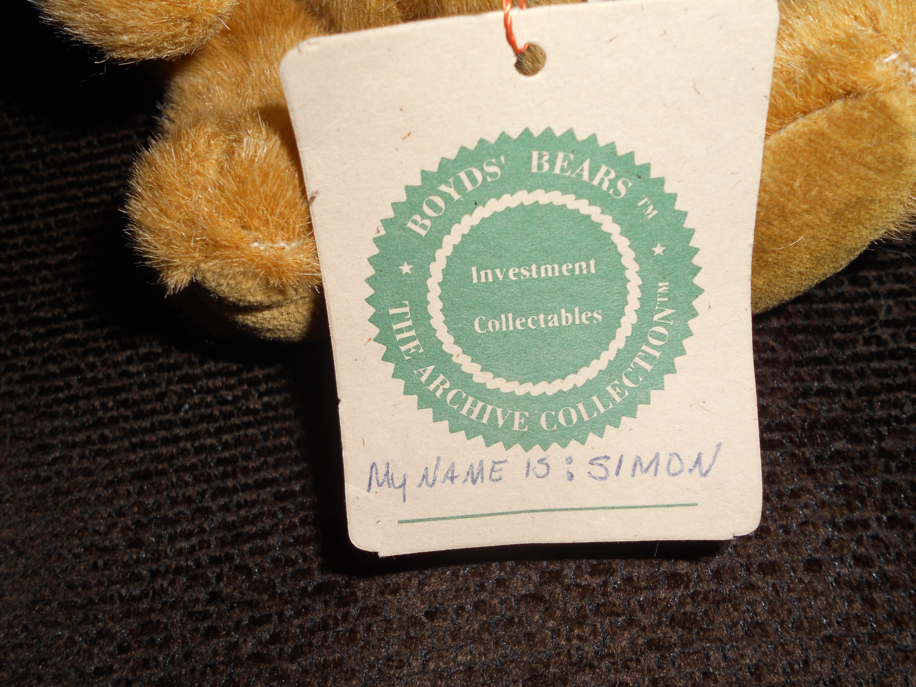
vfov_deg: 44.2
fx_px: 847
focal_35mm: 32
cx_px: 458
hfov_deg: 56.8
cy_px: 344
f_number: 8.8
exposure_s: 1/25
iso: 80
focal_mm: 5.8
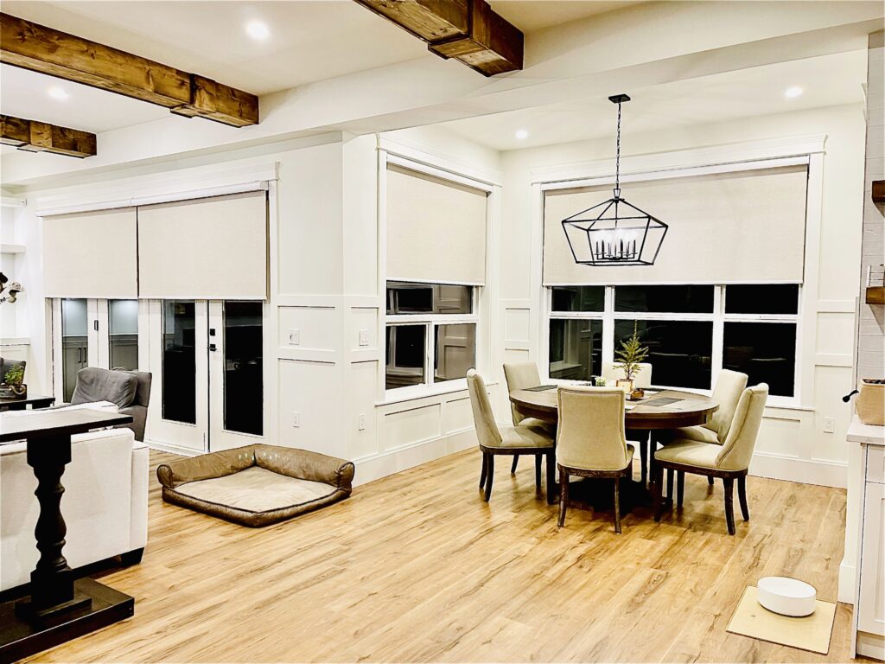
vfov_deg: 53.1
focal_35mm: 26
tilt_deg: -3.3
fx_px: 665
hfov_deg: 67.3
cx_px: 442
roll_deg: -0.8
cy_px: 332
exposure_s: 1/60
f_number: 1.6
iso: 100
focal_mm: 5.1
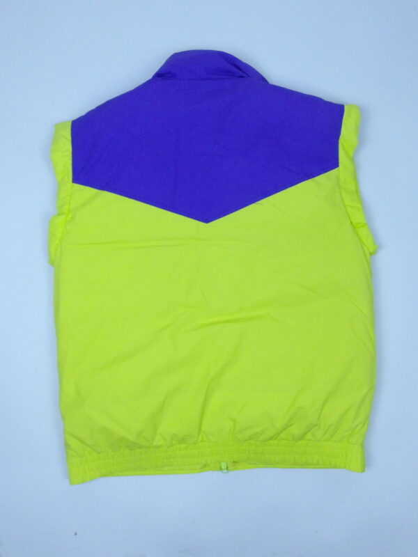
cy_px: 278
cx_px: 209
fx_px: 435
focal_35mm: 27
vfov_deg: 65.3
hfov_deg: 51.4
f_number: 10.4
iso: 839
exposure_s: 1/60
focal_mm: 4.9
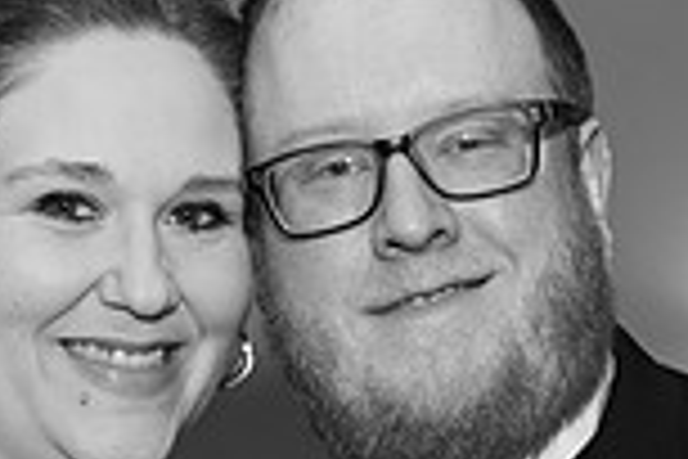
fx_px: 3325
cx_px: 306
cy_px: 556
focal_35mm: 174
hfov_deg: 11.8
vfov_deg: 7.8
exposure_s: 1/200
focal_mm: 46
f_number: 4
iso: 800
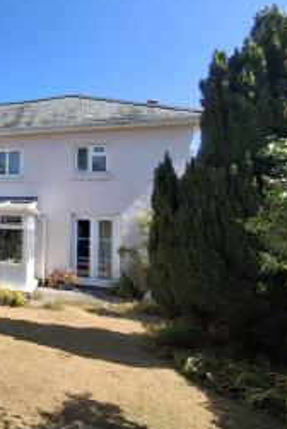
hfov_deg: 35.4
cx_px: -66
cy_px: 206
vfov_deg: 65.4
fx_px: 334
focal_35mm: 28
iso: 40
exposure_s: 1/958
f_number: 2.2
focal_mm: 1.64
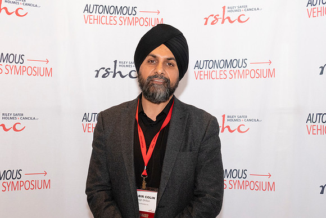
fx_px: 462
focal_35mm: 51
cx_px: 163
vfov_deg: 26.5
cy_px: 109
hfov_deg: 38.9
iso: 2500
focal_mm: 34
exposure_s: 1/125
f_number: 10
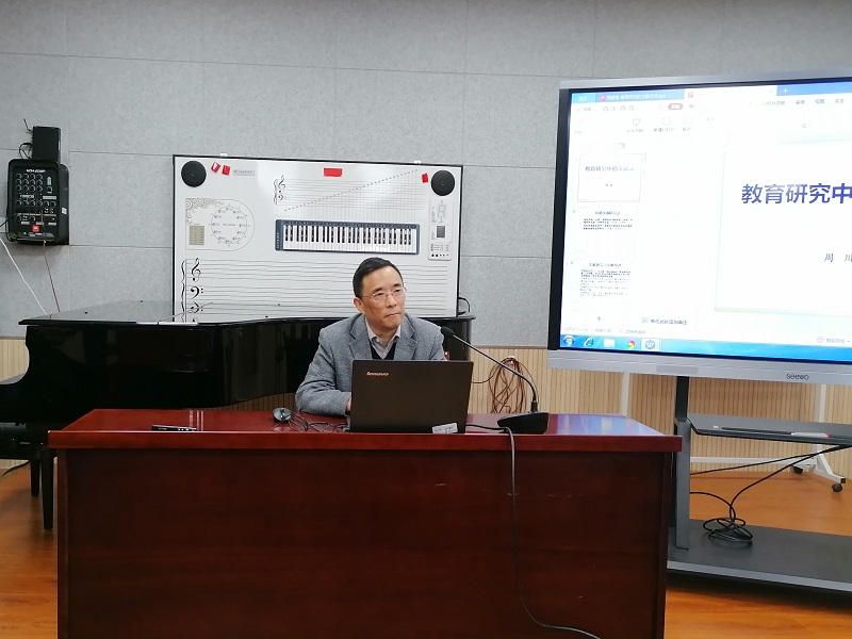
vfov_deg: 51.4
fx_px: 665
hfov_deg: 65.3
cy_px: 320
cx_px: 426
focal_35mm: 27
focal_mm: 5.4
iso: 160
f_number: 1.8
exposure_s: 1/60
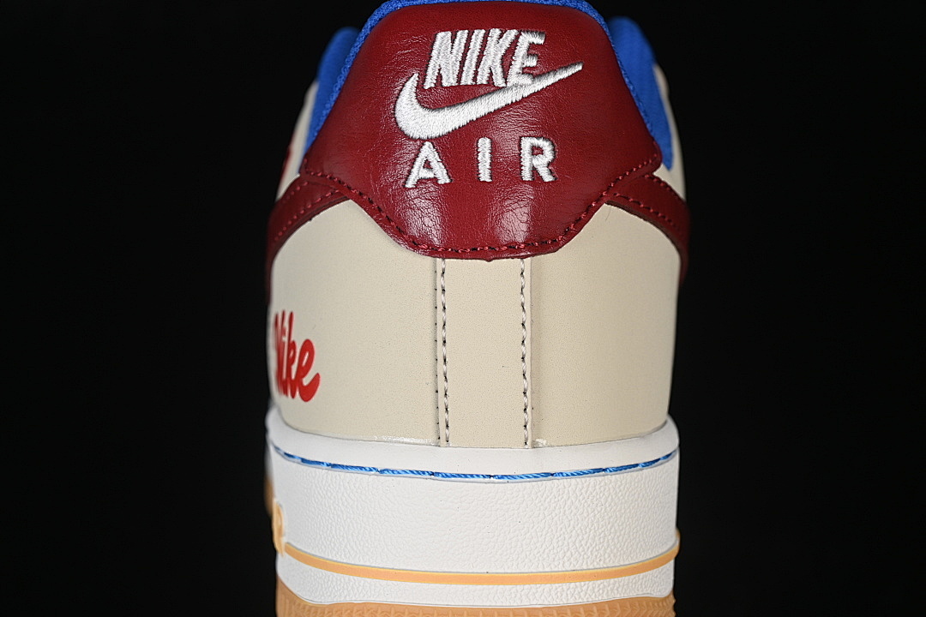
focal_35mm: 75
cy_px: 308
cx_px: 463
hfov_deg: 27.0
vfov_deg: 18.2
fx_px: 1929
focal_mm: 50
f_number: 7.1
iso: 160
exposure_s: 1/80
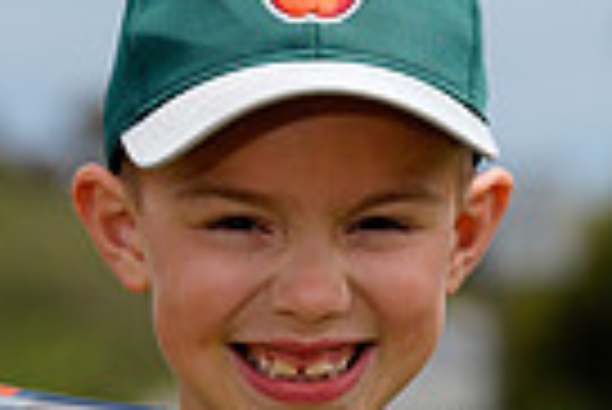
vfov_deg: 2.6
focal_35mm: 521
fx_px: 8866
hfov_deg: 4.0
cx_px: 194
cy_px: 665
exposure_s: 1/400
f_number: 5
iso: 50
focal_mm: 122
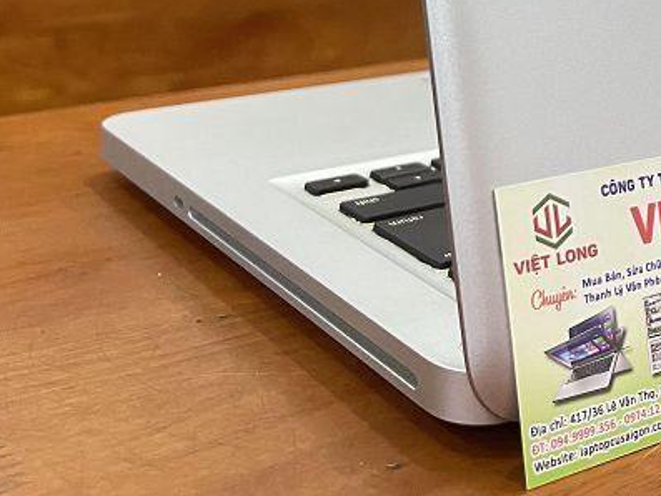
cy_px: -140
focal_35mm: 67
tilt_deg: -3.5
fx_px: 1280
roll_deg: -1.2
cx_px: 651
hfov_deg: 27.4
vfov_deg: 20.2
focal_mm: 5.1
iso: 400
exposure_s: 1/33
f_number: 1.6
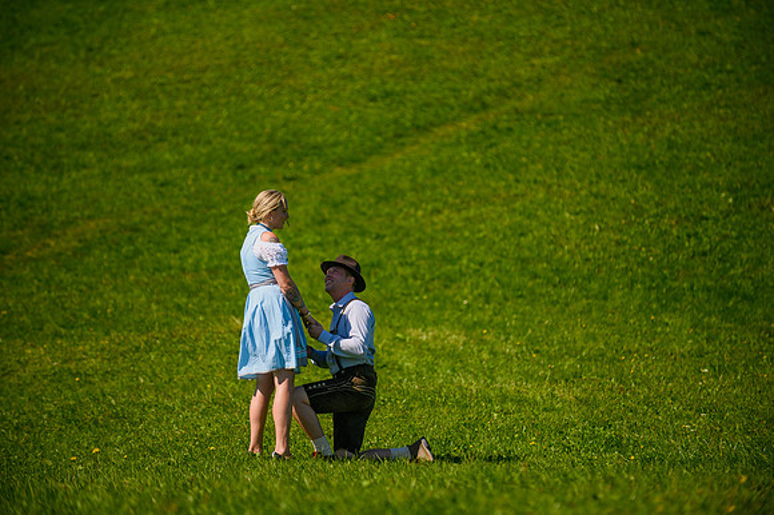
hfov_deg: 10.3
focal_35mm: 200
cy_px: 258
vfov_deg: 6.9
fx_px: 4297
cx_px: 387
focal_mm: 200
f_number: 3.5
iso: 100
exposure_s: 1/1250
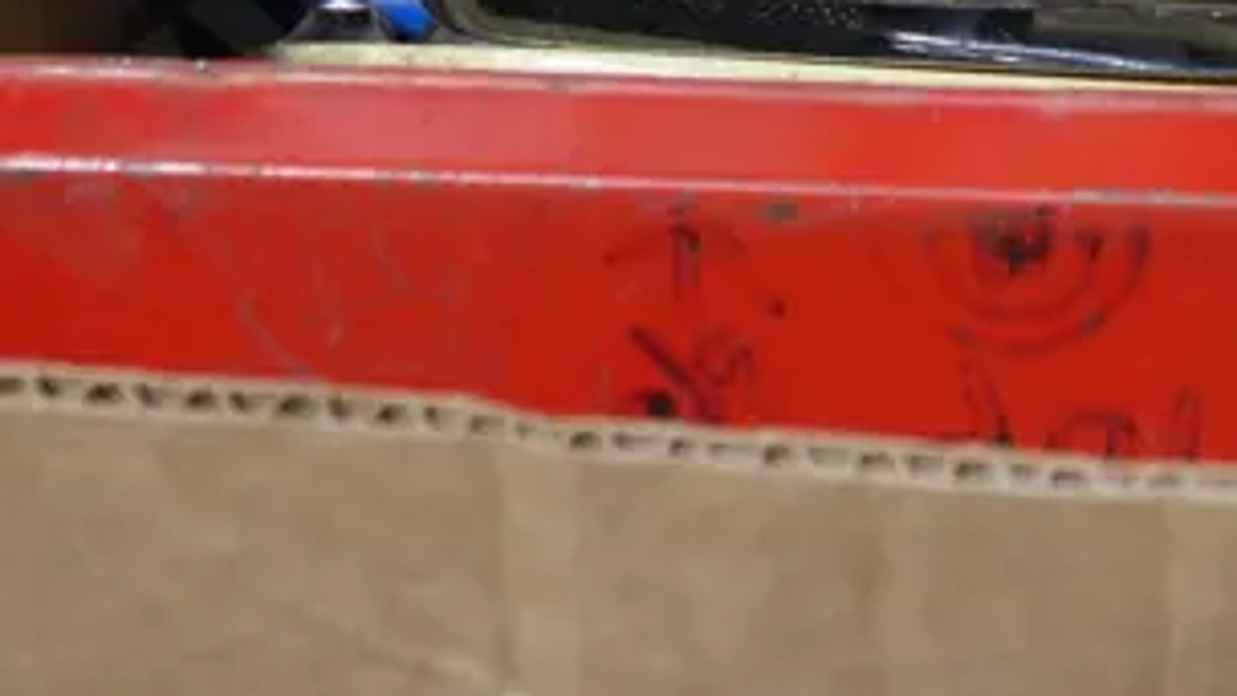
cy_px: -820
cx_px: 1432
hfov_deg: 16.5
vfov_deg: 9.0
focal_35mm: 125
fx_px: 4100
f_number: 4
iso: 400
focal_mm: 17
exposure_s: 1/60
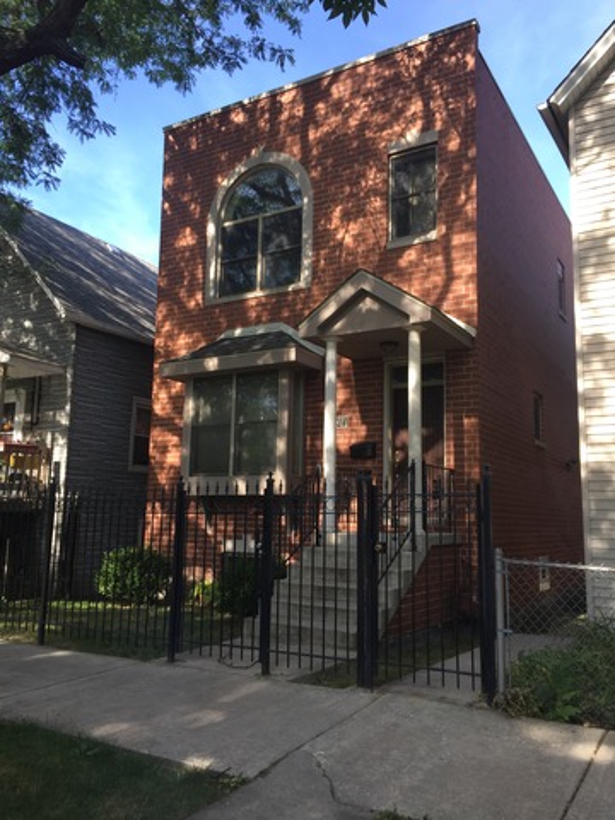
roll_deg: -1.3
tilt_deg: +9.2
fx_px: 687
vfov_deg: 61.7
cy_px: 410
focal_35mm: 29
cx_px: 308
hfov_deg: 48.2
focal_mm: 4.15
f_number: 2.2
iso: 32
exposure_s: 1/332
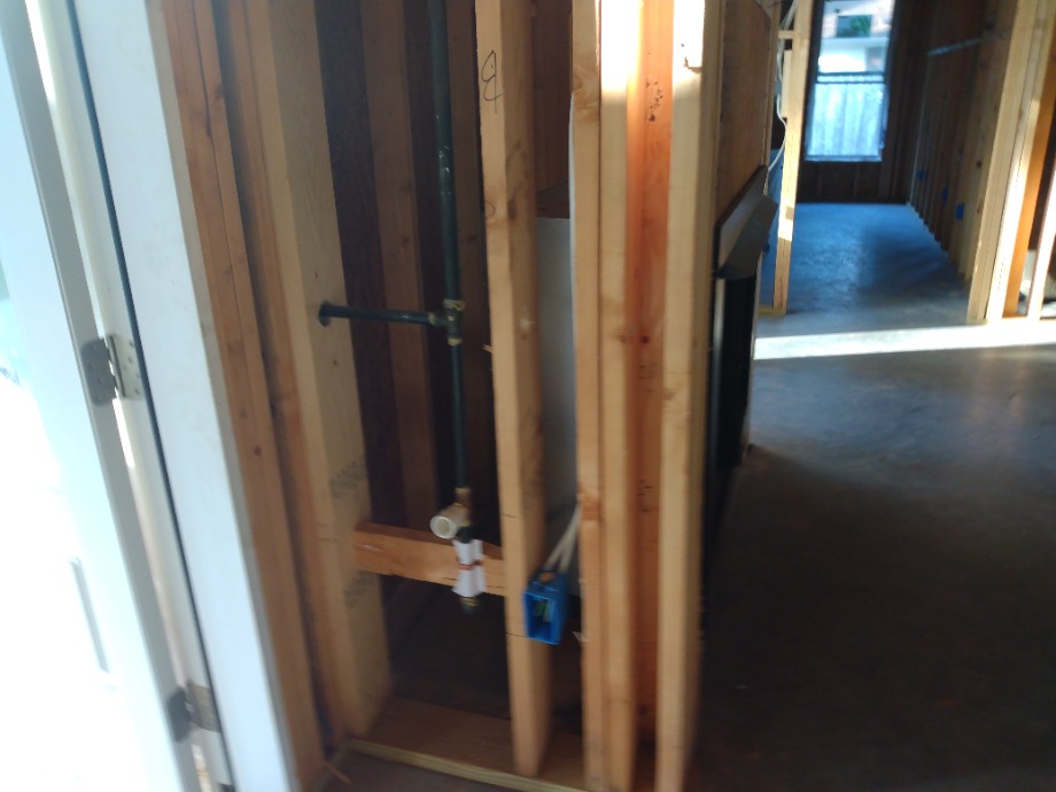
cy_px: 396
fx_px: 610
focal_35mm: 20
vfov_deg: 66.0
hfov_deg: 81.7
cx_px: 528
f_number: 2
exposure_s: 1/40
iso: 179
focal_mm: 3.54
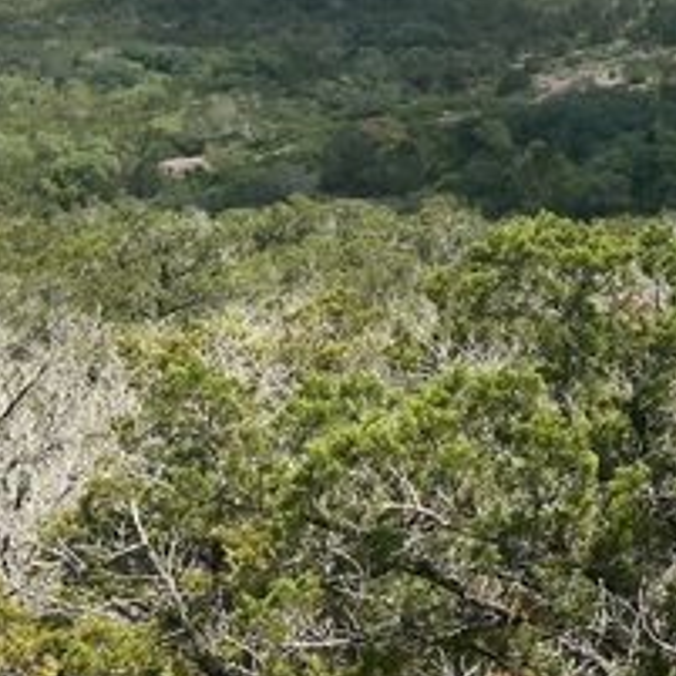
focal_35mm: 73
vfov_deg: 23.1
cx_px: 955
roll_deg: -1.2
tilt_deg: -6.6
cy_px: 77
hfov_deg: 20.8
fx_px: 1613
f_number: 1.8
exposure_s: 1/3984
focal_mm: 4.25
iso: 32
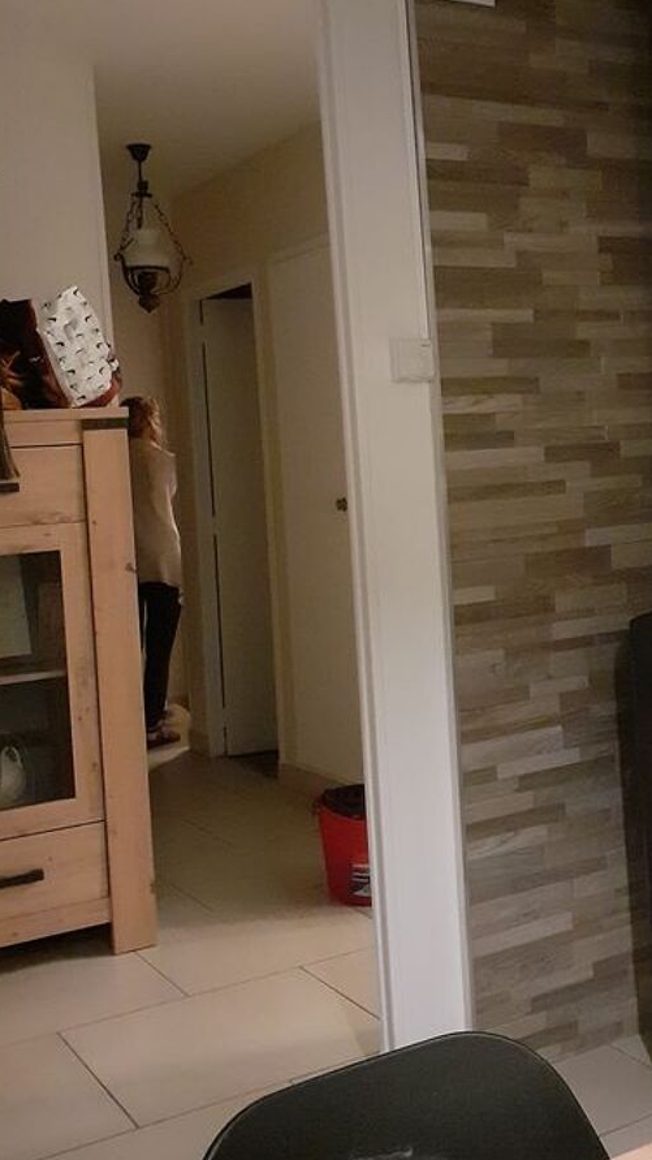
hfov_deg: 26.5
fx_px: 1353
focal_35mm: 44
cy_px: 475
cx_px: 540
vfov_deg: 46.2
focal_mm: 3.6
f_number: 1.9
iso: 1250
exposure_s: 1/20
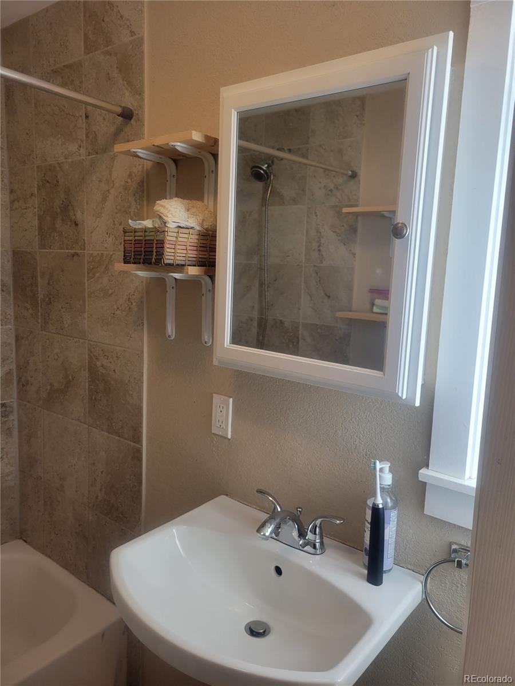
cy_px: 343
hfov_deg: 53.1
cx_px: 258
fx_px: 516
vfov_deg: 67.3
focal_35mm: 26
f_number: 1.8
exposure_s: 1/120
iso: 64
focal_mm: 5.4
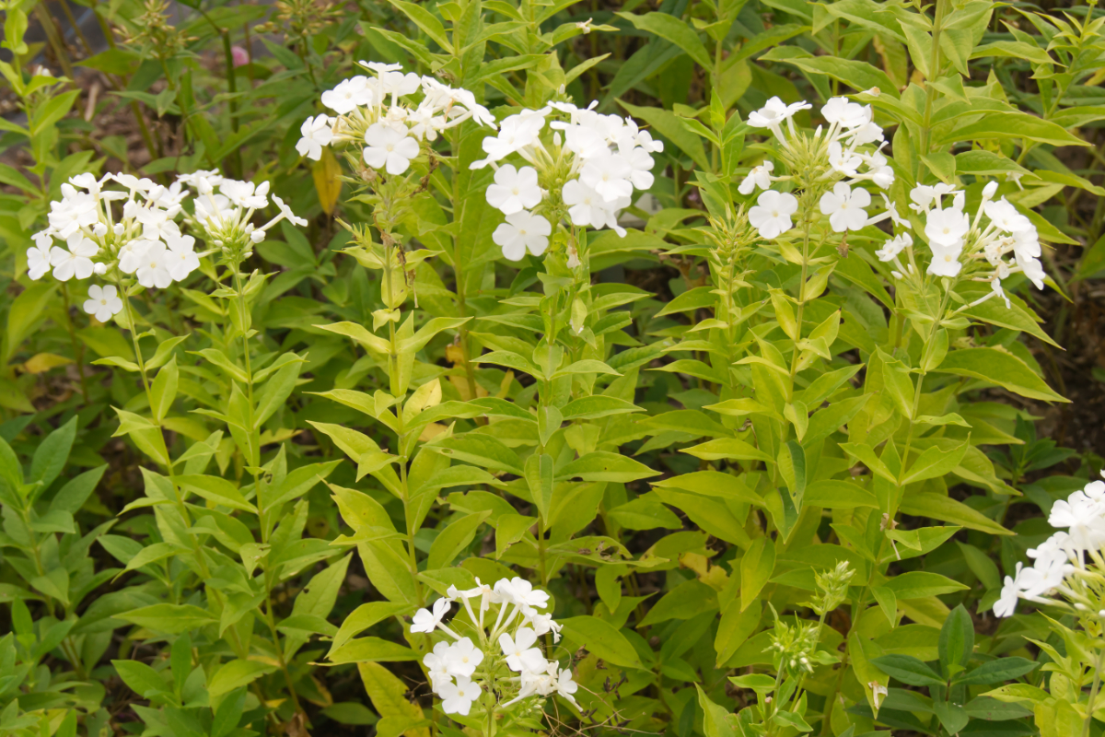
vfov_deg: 16.6
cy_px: 368
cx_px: 552
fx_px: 2532
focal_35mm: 82
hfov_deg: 24.6
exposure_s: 1/500
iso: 640
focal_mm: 55
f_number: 10
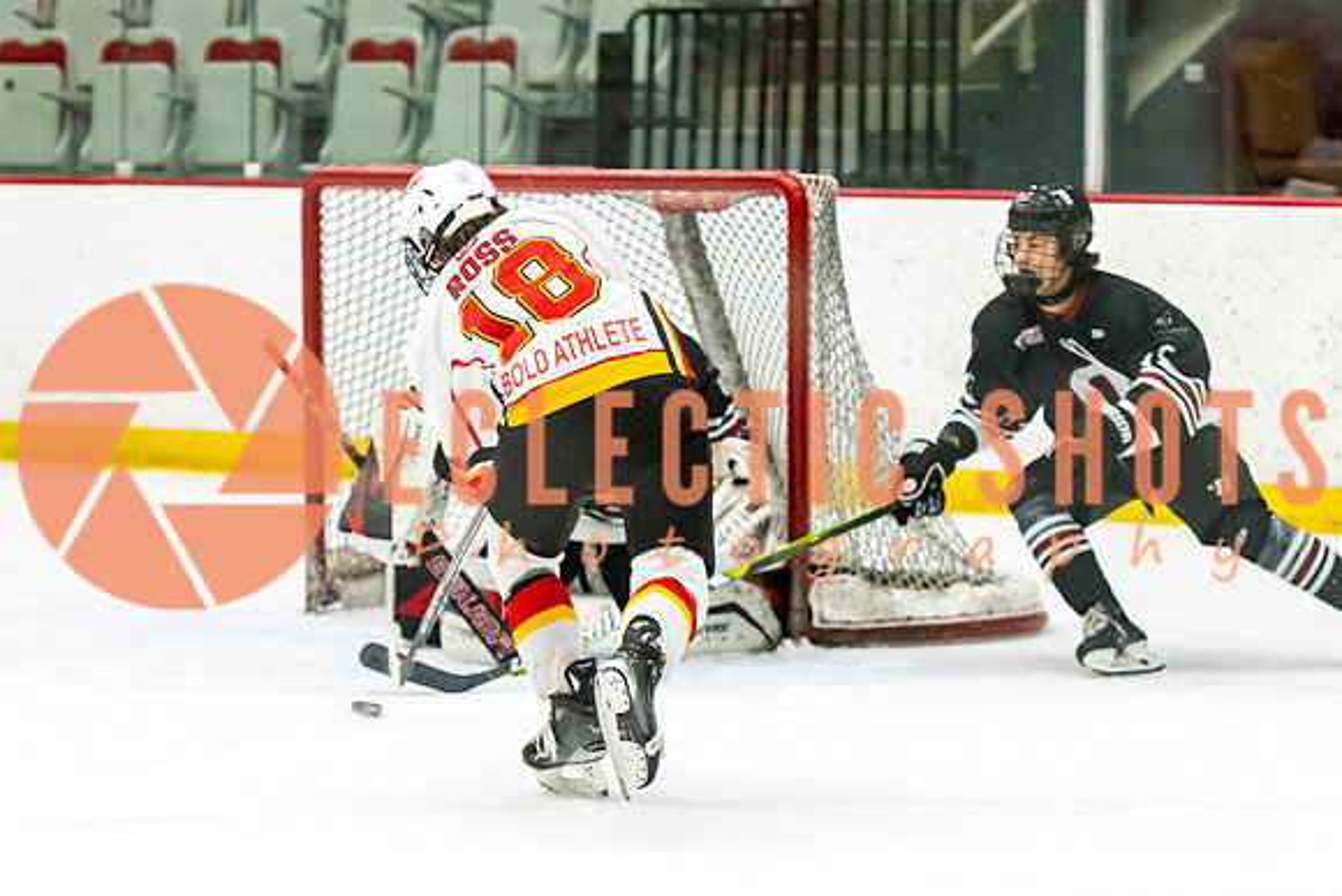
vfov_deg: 6.7
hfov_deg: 10.0
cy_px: 411
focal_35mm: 205
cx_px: 597
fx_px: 7649
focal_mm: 116
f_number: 2.8
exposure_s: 1/640
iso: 3200
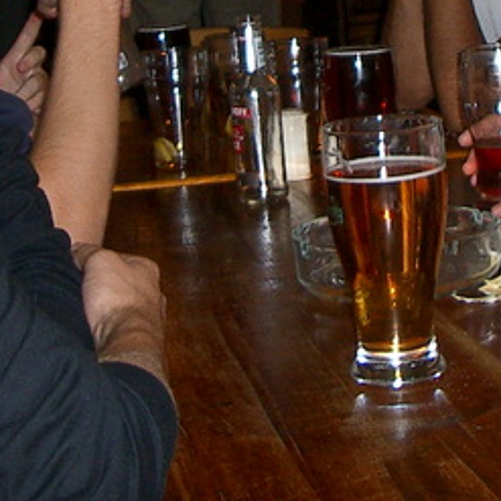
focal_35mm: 99
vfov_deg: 16.9
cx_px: 329
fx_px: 1621
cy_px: -71
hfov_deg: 17.5
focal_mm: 5.8
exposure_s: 1/40
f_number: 2.6
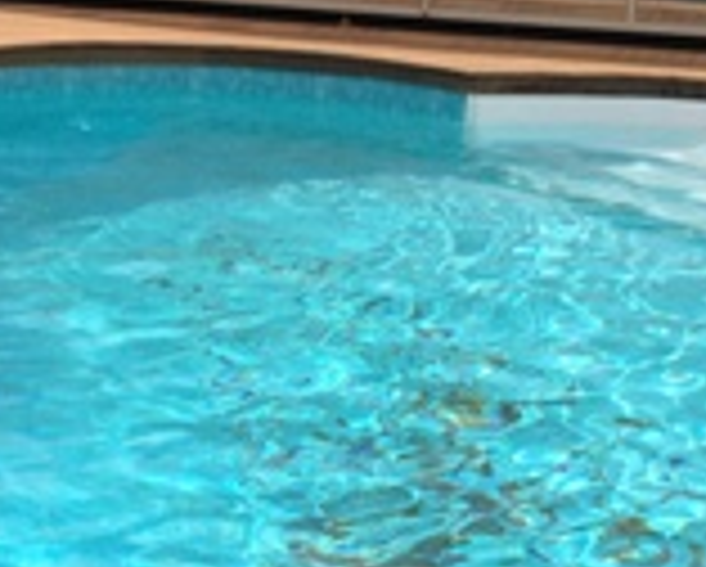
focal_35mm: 139
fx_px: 2908
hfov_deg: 13.8
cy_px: 310
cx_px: 121
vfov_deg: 11.1
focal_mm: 4.28
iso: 50
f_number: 2.4
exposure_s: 1/2208
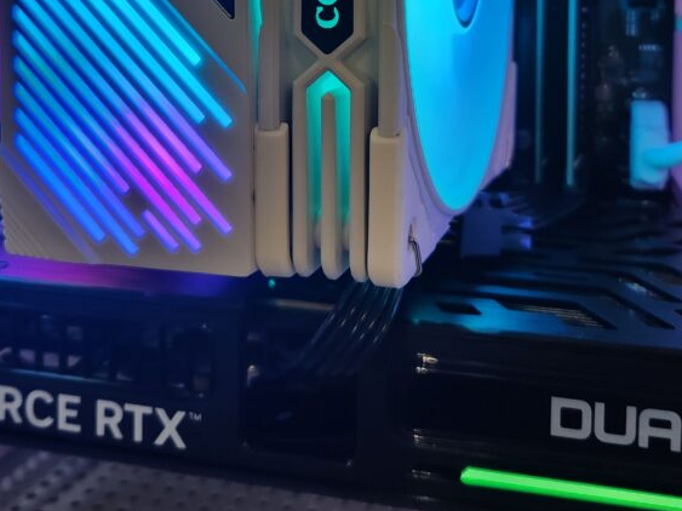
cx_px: 373
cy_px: 23
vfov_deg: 28.2
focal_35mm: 49
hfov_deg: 38.9
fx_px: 965
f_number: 1.8
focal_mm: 5.4
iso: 100
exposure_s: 1/100
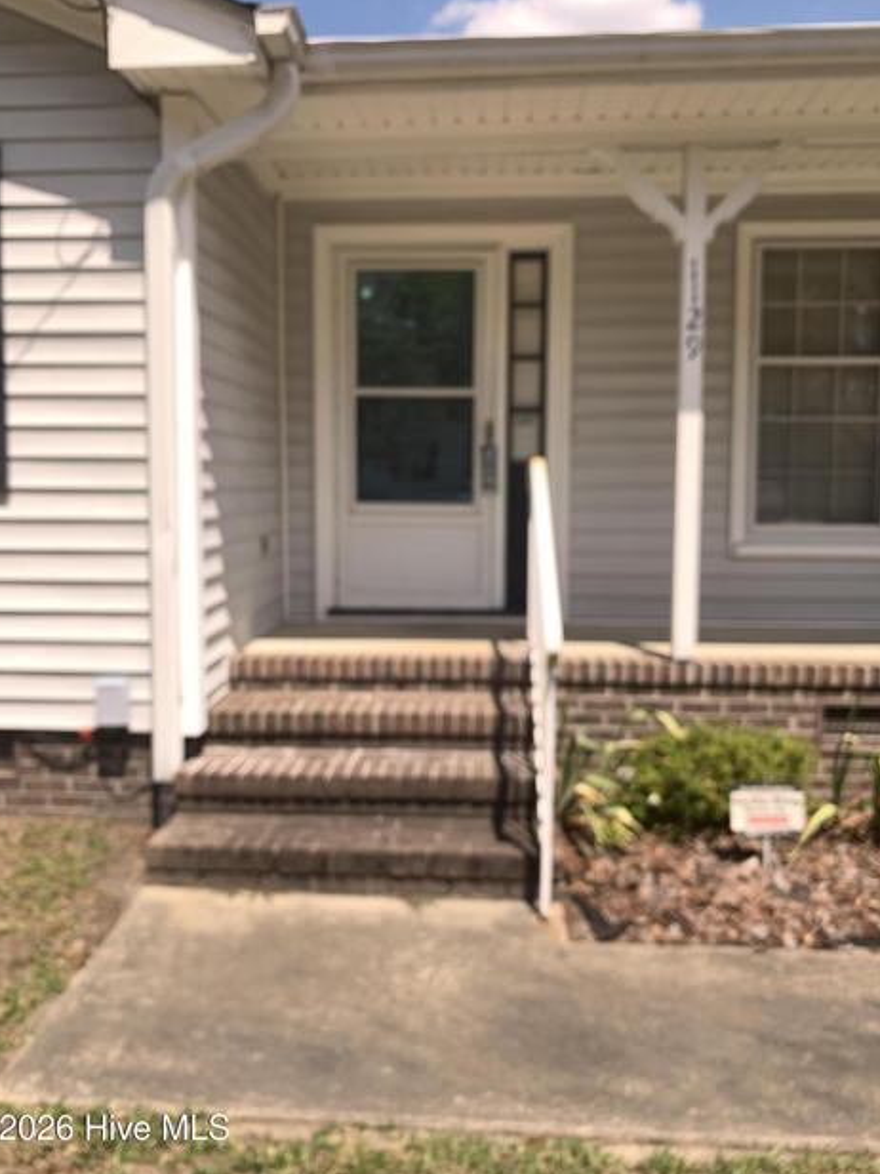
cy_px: 574
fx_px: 915
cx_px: 427
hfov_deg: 51.3
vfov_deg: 65.3
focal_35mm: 27
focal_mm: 4.25
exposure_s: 1/378
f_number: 1.8
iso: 25
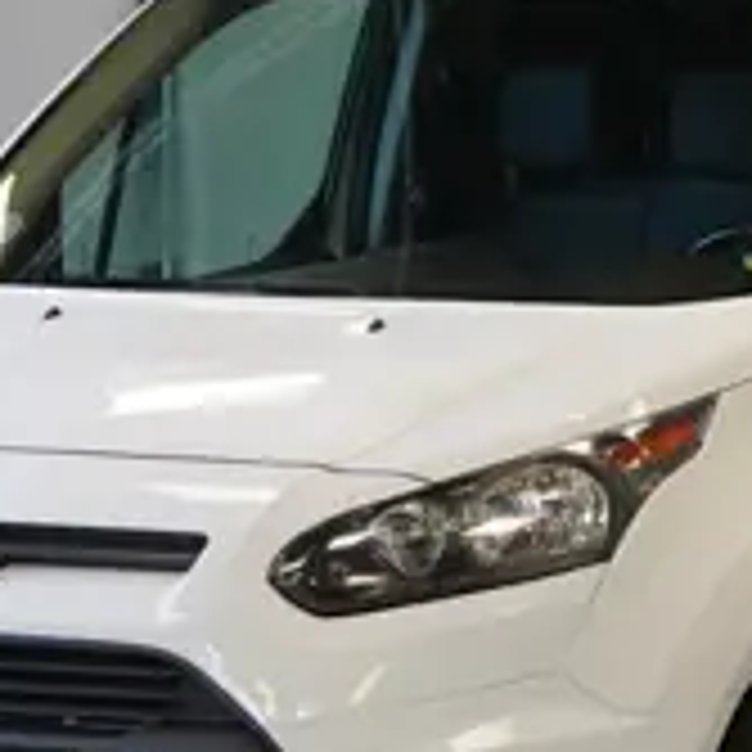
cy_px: 333
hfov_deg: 9.2
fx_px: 4670
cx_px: 711
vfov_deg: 9.2
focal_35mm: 190
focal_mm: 52
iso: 1000
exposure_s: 1/160
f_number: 5
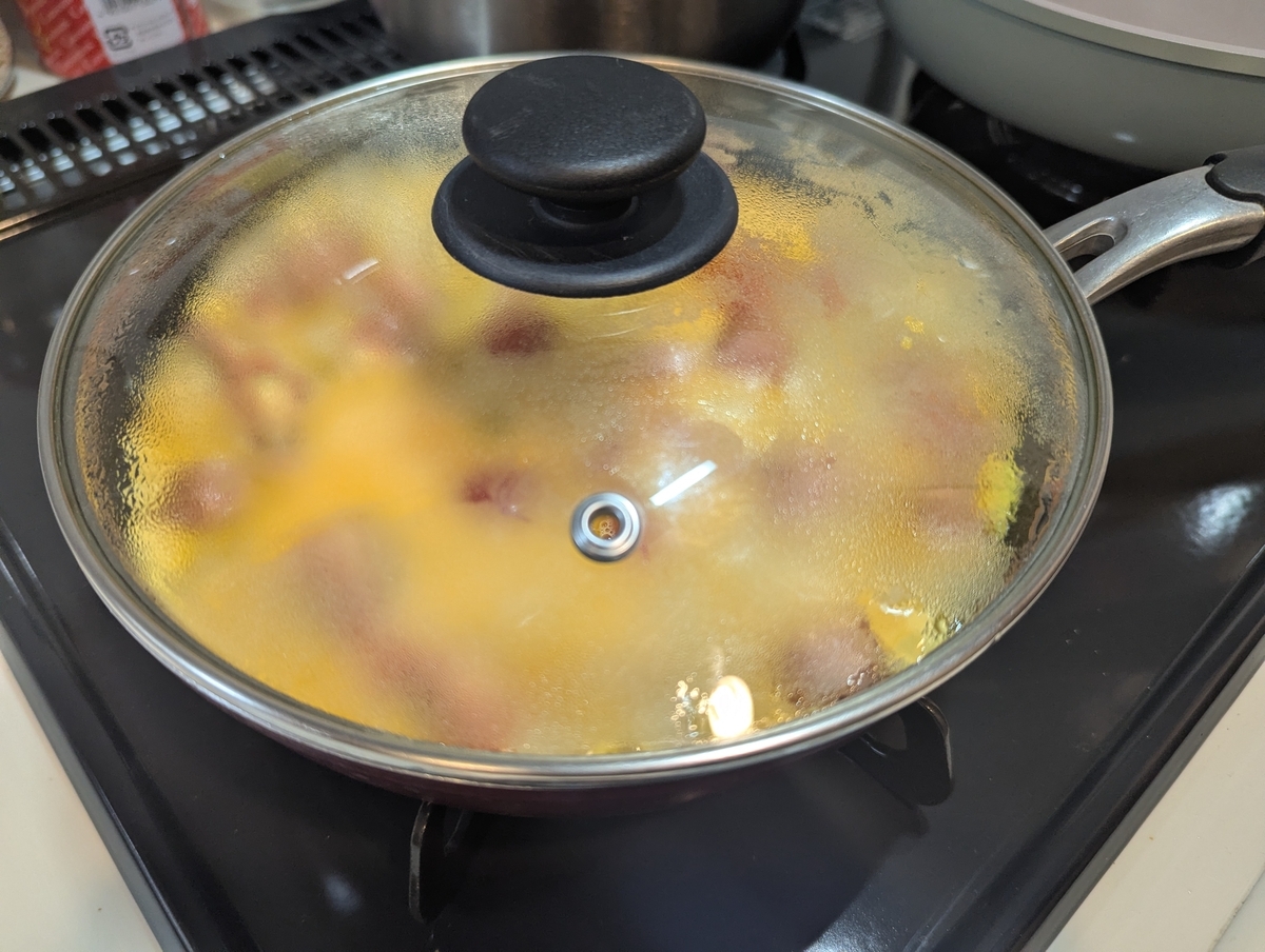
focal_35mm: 24
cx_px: 632
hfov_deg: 71.5
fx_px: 878
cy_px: 476
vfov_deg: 57.0
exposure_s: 1/100
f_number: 1.85
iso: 317
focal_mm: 6.81
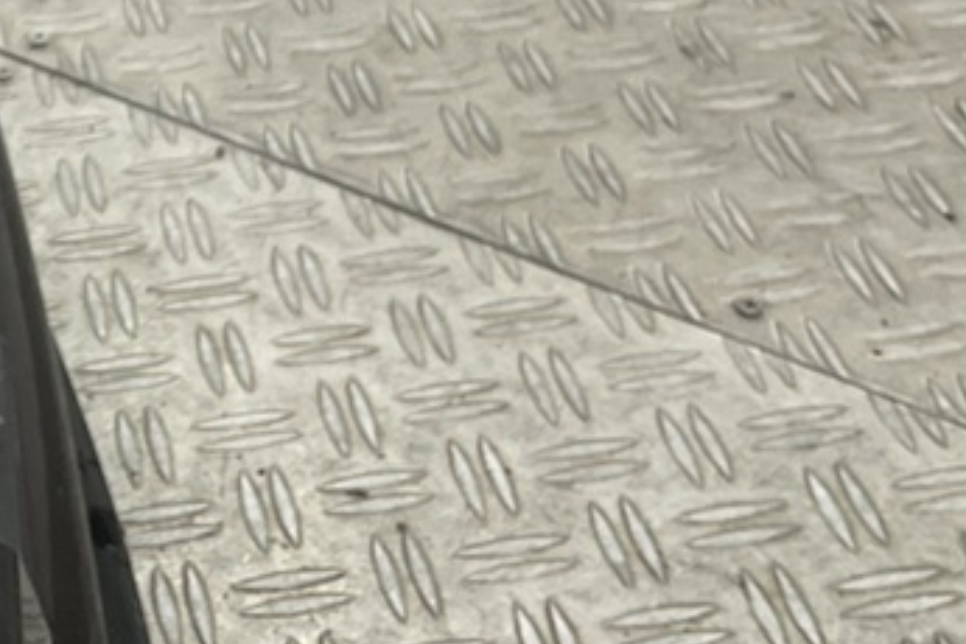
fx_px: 2361
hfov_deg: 21.6
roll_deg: +6.8
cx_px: -168
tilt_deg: -29.1
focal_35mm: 88
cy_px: -255
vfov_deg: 14.7
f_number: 1.8
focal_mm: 3
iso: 25
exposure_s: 1/120
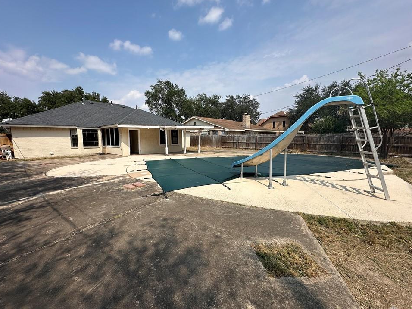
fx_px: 179
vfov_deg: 81.7
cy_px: 157
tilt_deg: -4.6
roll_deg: +0.2
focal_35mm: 15
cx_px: 194
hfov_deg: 98.1
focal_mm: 2.22
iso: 50
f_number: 2.2
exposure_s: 1/3205
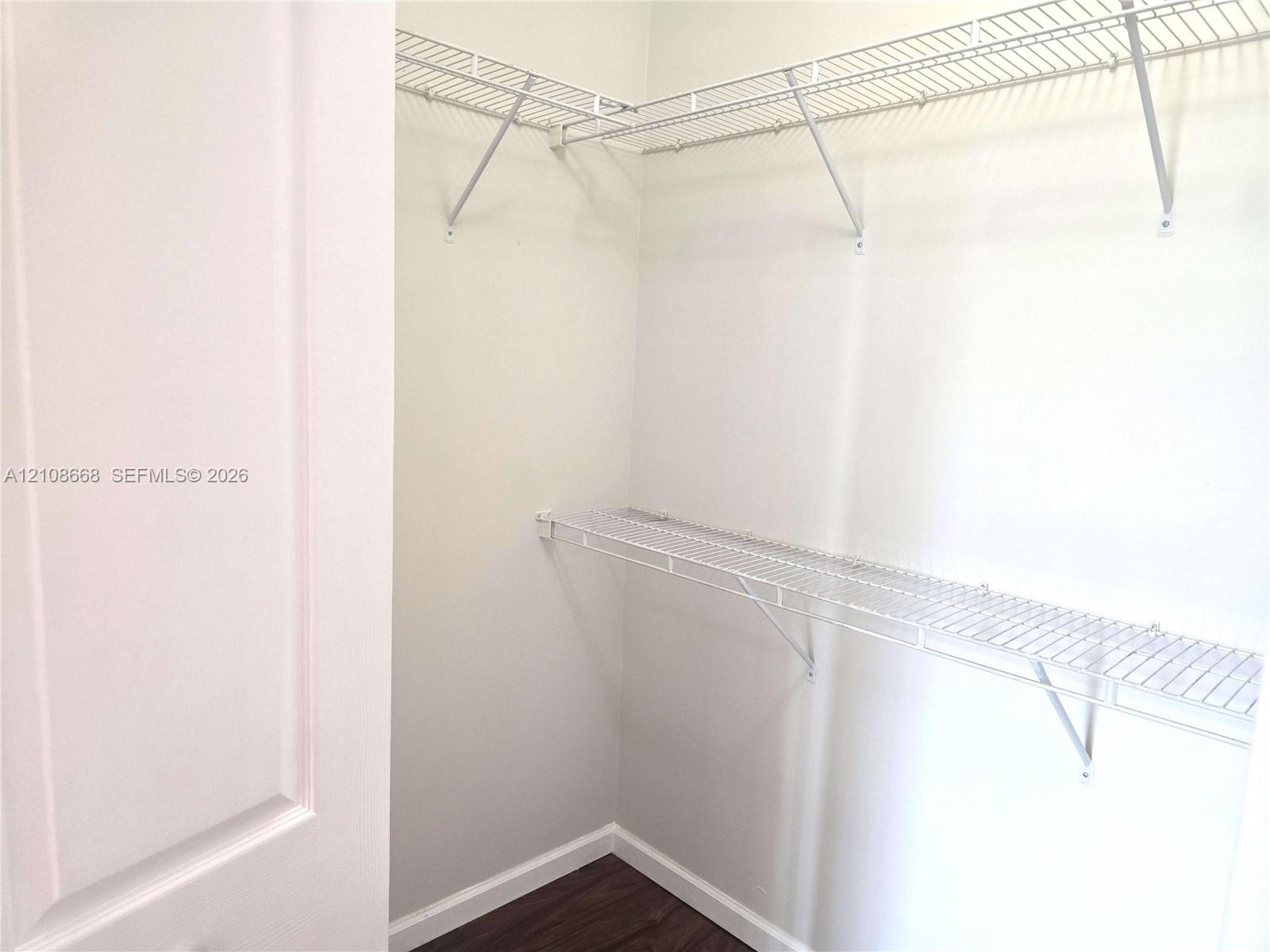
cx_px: 635
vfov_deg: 58.9
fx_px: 844
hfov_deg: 73.9
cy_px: 476
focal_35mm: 23
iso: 250
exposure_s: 1/120
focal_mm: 6.3
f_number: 1.7
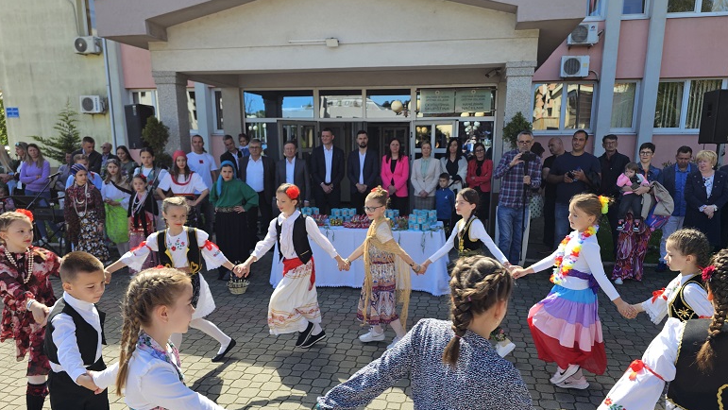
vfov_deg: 44.2
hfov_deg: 71.9
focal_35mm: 26
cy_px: 245
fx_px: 502
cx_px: 368
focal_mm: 6.3
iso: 10
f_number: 1.7
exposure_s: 1/282
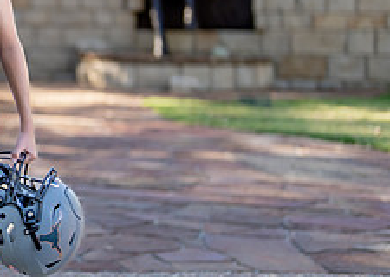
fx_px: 1648
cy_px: 103
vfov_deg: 9.6
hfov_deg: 13.2
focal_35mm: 149
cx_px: -71
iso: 100
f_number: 1.2
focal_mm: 50
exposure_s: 1/1000
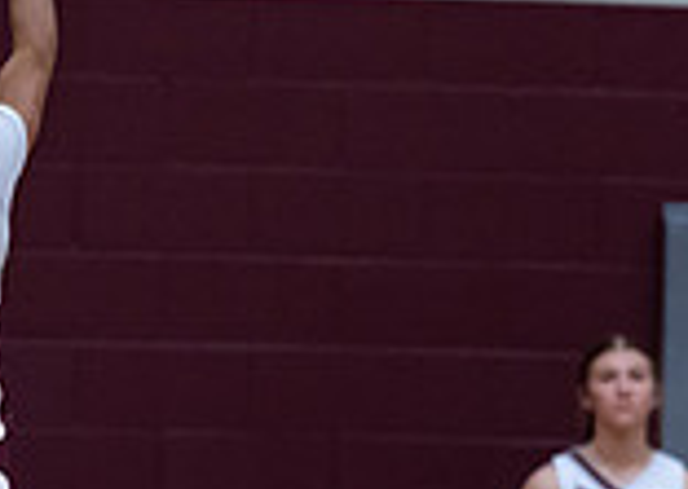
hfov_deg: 2.9
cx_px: -2
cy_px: 589
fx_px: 13387
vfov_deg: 2.1
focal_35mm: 686
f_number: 1.8
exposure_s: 1/1000
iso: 1250
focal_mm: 135
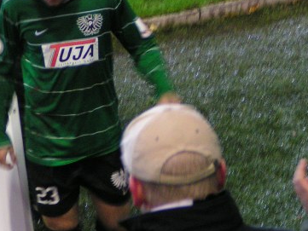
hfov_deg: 5.7
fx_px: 3097
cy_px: 38
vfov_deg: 4.3
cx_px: 105
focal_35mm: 348
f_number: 3.5
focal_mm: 24
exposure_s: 1/15
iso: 200
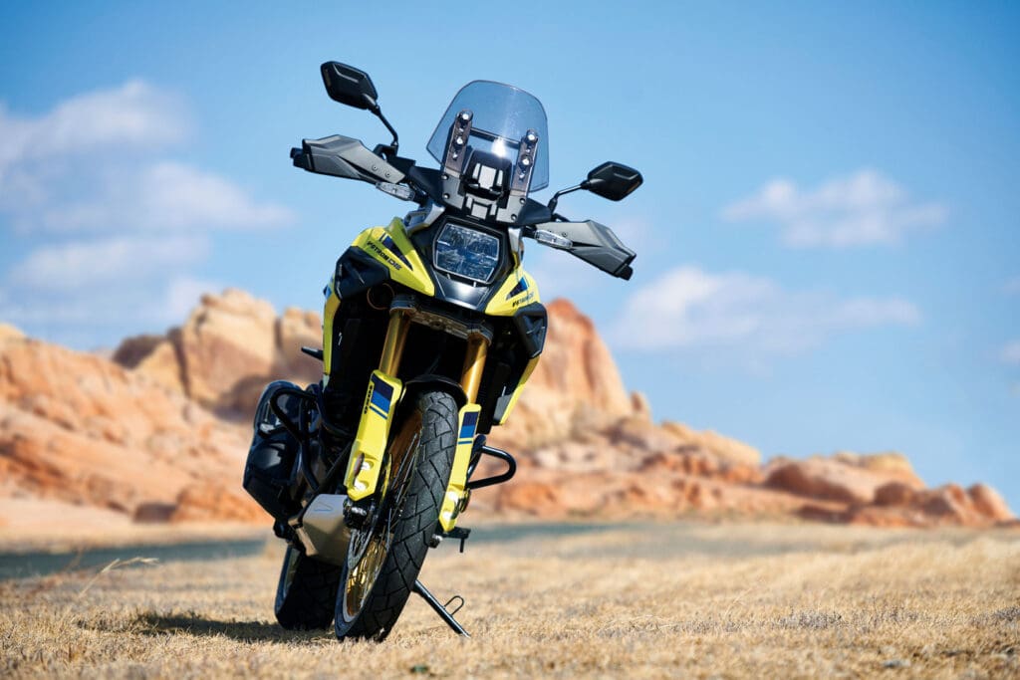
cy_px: 340
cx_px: 510
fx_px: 4250
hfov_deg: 13.7
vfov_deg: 9.2
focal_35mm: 150
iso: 200
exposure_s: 1/500
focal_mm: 150
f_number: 3.5
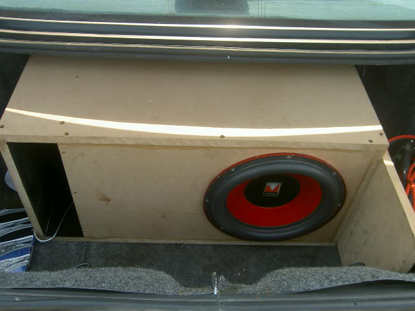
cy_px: 156
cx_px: 208
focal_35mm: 34
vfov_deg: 41.8
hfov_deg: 54.0
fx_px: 408
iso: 50
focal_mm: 5.6
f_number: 2.8
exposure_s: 1/125
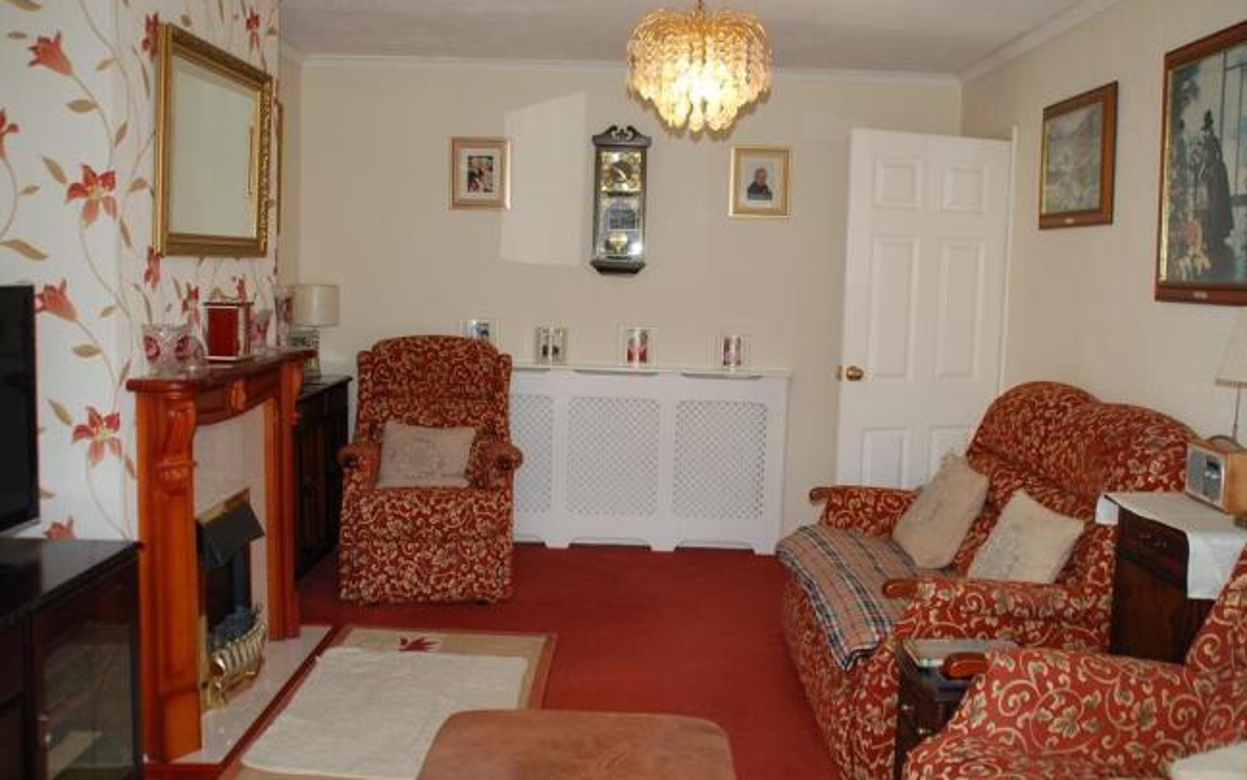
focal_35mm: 34
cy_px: 370
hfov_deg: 56.7
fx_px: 1155
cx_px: 627
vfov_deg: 37.3
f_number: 3.5
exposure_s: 1/60
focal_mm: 22
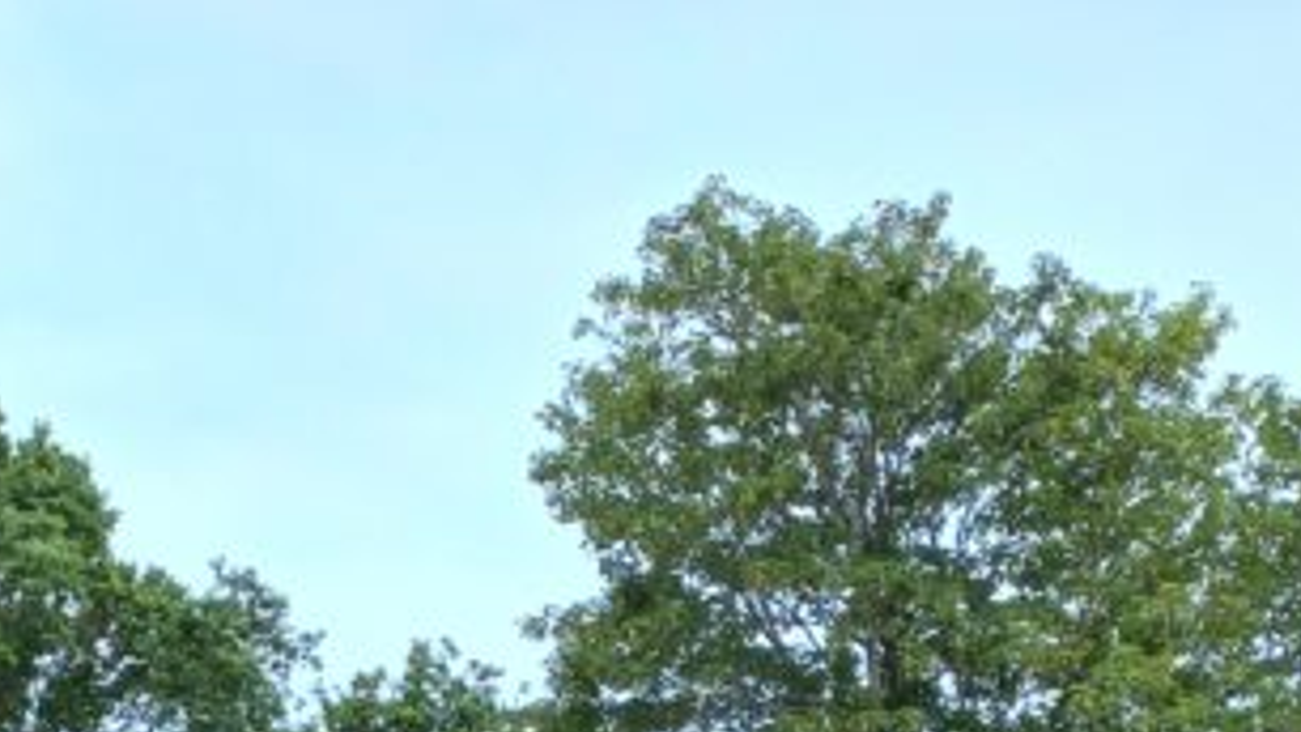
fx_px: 3139
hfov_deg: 23.1
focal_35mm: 91
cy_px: 1630
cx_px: 272
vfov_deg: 11.5
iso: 25
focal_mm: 4.6
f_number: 1.8
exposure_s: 1/224
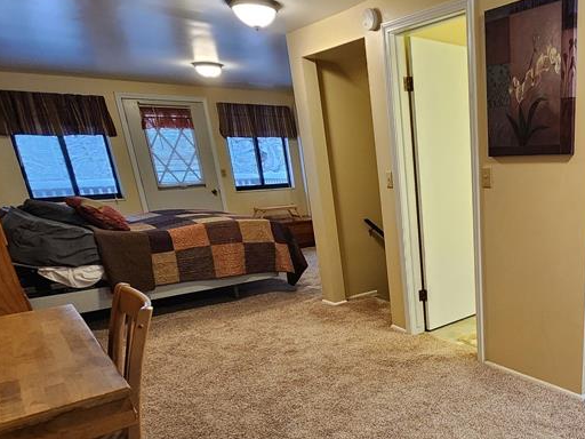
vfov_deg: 51.2
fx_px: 439
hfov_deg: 60.5
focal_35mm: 26
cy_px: 320
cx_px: 487
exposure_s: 1/60
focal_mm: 2.2
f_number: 2.2
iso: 400
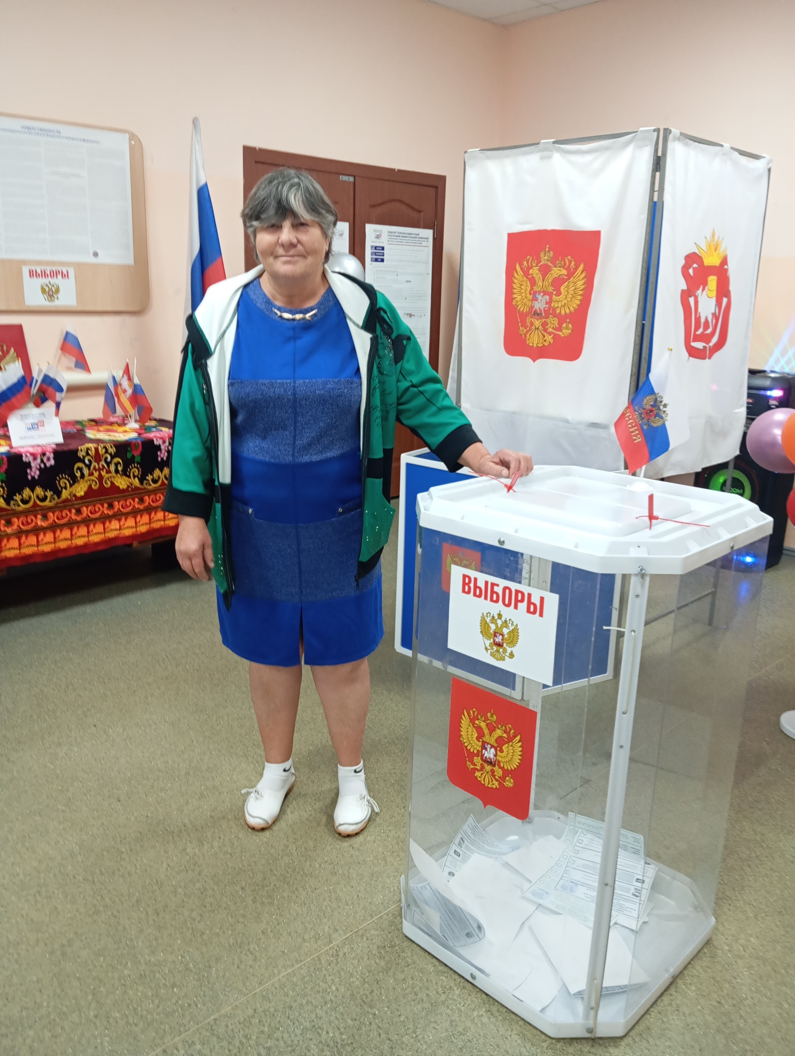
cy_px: 528
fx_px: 855
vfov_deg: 63.4
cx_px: 398
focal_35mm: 28
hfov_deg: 49.9
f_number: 1.8
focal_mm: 4.22
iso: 925
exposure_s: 1/33.3
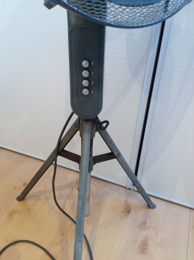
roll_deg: -2.4
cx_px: 97
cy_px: 130
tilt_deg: -32.3
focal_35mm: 35
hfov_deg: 40.6
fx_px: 262
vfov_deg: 52.7
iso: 320
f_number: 2.4
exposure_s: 1/15
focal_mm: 4.28
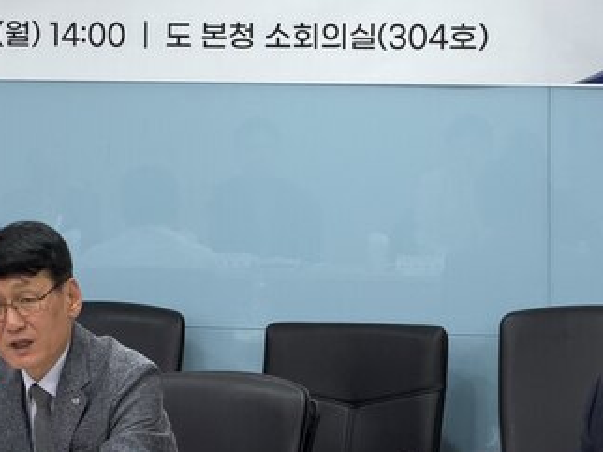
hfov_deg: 9.9
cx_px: 66
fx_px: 3464
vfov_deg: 7.5
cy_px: 178
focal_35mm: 199
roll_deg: -0.1
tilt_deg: -1.4
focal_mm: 16.89
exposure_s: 1/60
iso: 400
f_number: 2.8
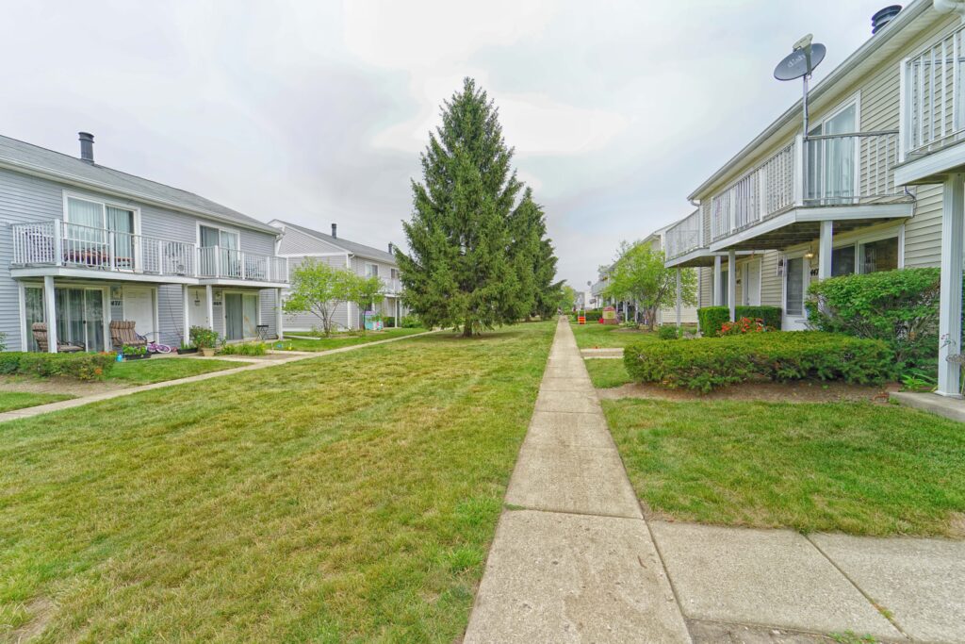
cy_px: 322
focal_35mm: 14
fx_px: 375
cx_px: 482
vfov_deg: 81.2
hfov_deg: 104.2
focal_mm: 14
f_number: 5.6
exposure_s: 1/640
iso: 250
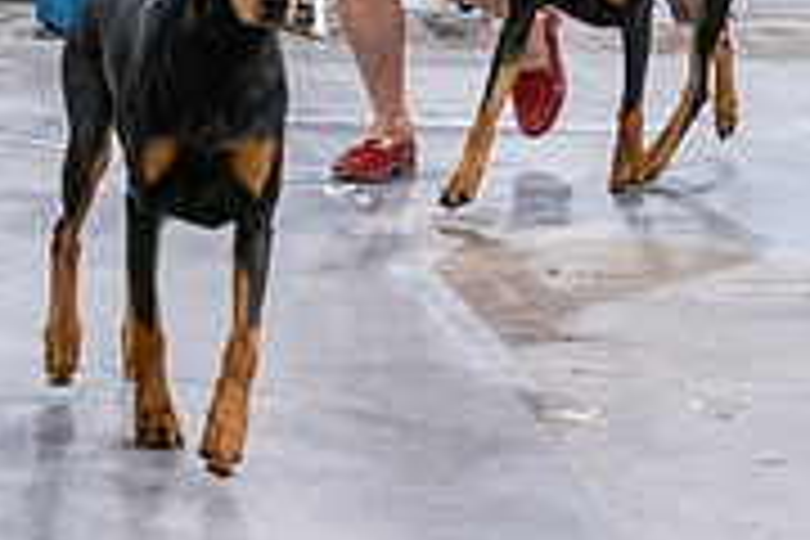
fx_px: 7672
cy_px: -263
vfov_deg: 4.0
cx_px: 328
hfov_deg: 6.0
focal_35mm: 341
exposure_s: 1/320
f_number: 3.2
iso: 6400
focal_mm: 106
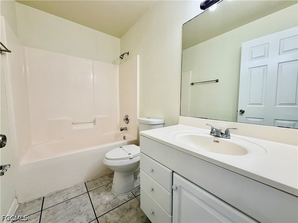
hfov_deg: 102.1
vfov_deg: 85.7
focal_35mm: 14
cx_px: 149
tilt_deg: -5.0
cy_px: 112
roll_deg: -0.1
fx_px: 121
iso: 125
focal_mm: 2.22
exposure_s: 1/120
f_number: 2.2
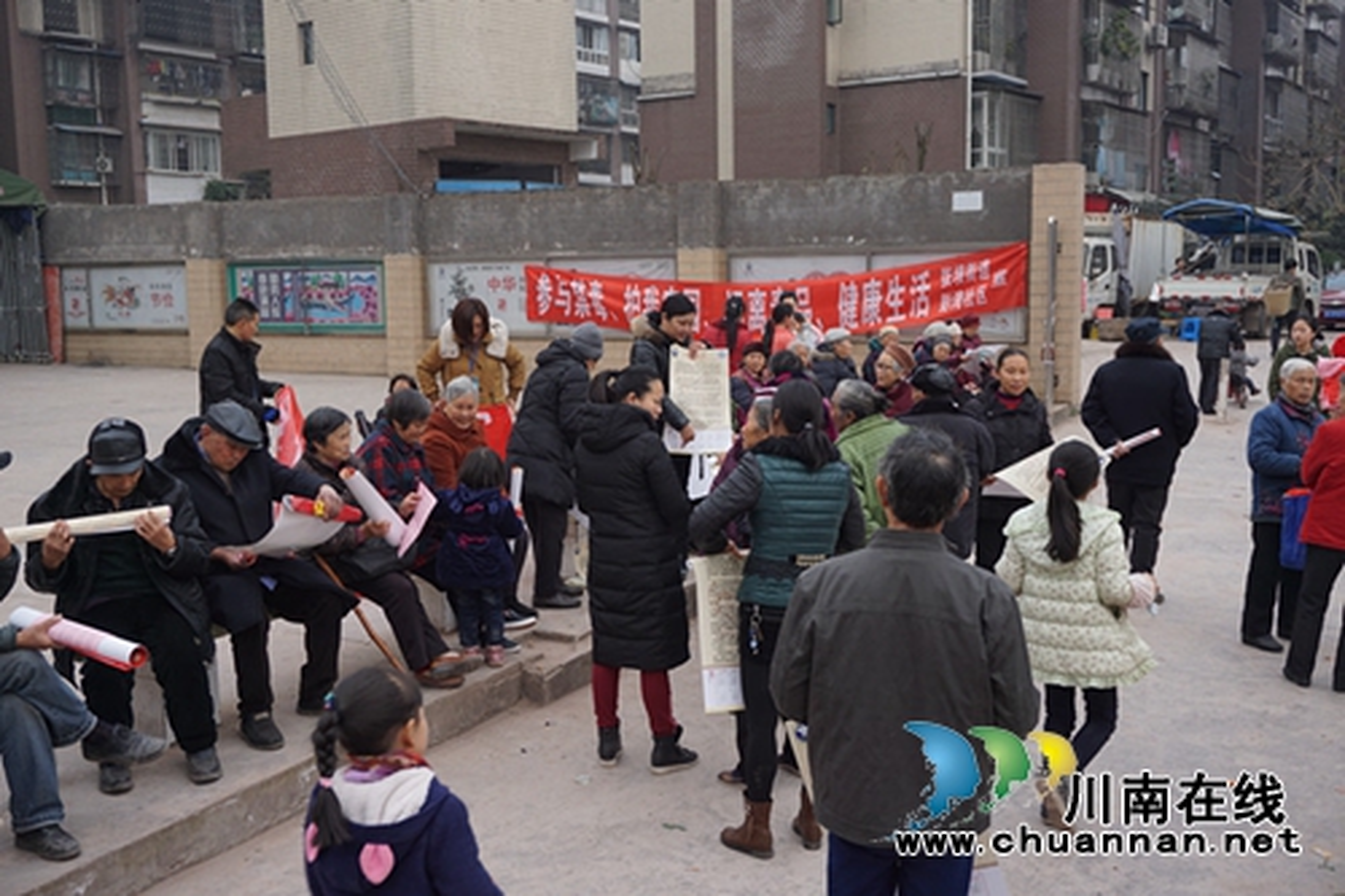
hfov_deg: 53.1
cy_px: 448
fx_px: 1344
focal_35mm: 36
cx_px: 672
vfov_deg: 36.8
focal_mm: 24
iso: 100
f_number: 4.5
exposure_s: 1/160
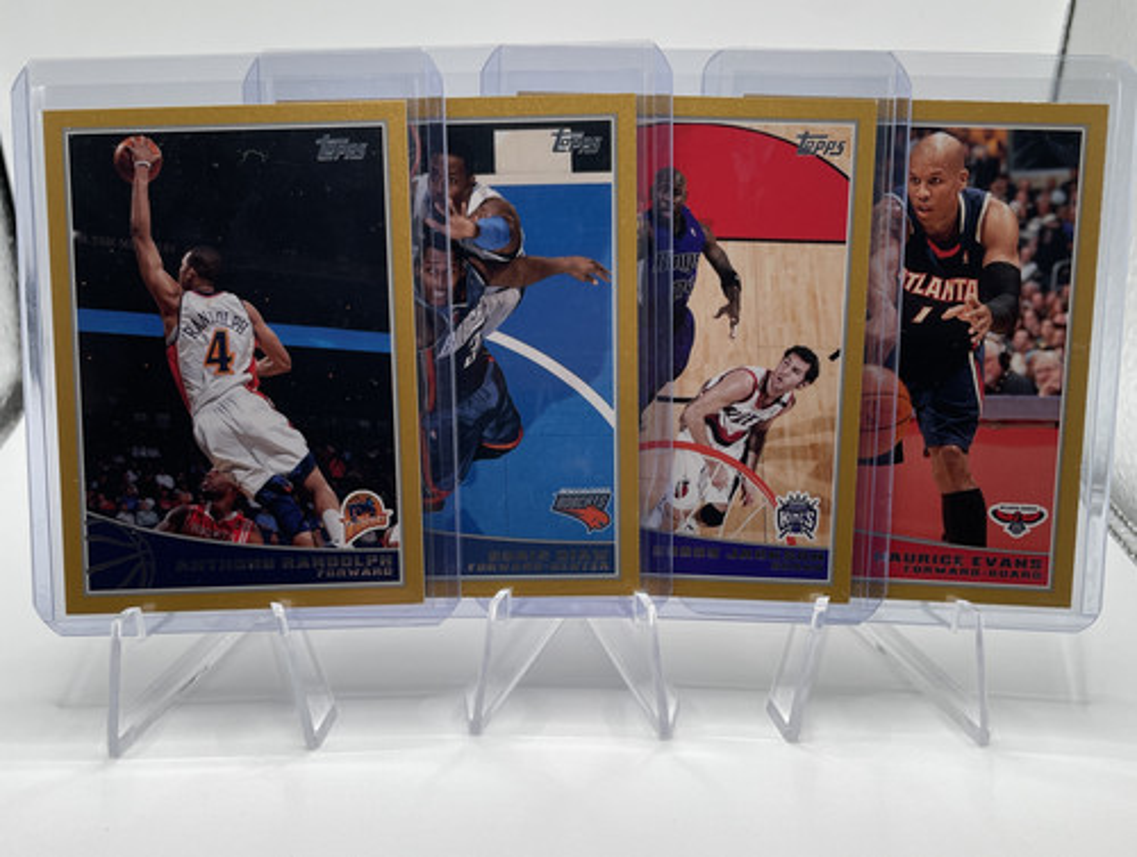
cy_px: 428
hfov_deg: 67.2
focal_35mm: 26
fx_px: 856
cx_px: 568
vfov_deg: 53.2
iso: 32
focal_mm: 4.2
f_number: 1.6
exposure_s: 1/259
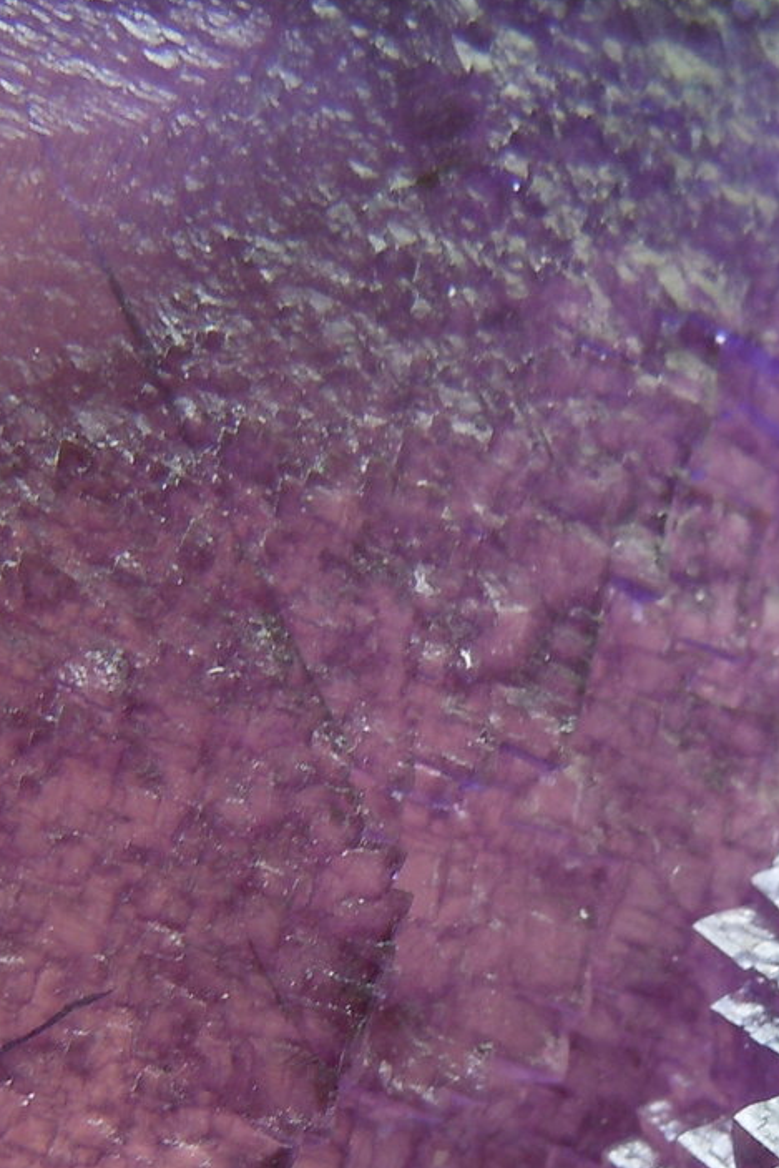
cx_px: 558
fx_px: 2303
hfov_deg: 19.1
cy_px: 959
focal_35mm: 71
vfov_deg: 27.8
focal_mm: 5.4
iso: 160
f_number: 3.5
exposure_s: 1/60
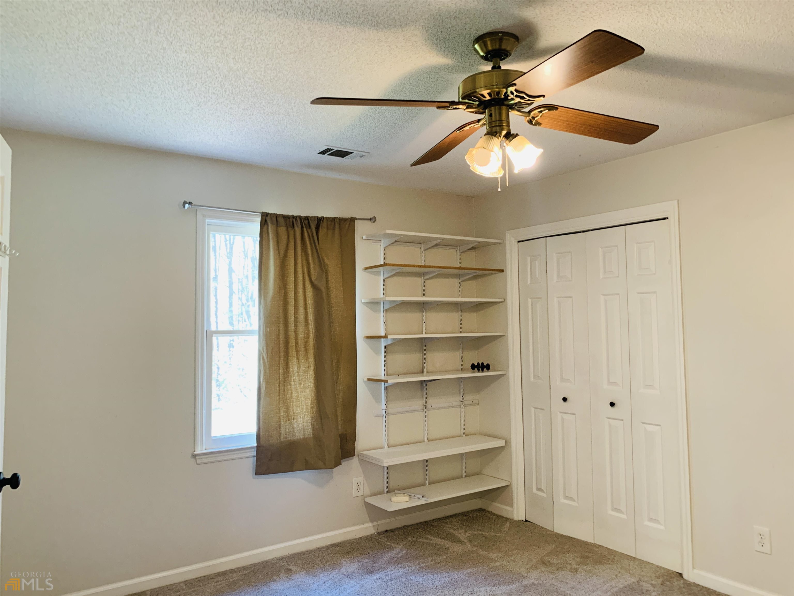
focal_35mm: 26
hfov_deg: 67.3
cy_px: 298
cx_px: 397
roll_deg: +0.9
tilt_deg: +4.1
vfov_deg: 53.1
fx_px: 596
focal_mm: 4.25
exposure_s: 1/60
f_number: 1.8
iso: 200
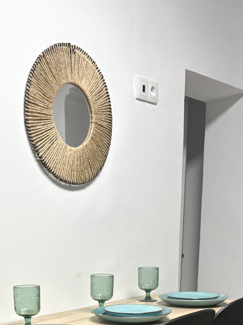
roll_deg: +0.7
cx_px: 49
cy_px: 314
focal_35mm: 58
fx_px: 543
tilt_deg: -8.7
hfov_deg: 24.8
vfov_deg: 31.1
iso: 100
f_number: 1.6
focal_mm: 5.96
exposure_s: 1/100
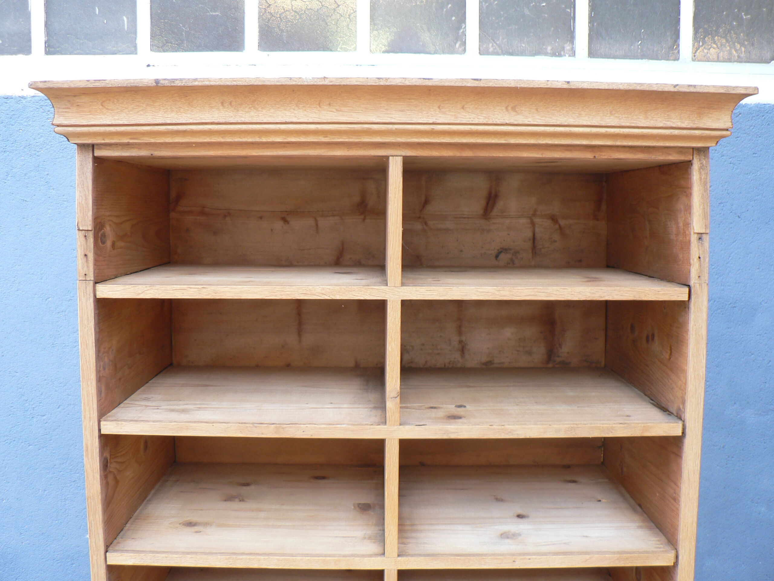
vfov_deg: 39.7
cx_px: 387
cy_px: 290
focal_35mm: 36
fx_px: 805
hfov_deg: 51.4
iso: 80
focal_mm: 6
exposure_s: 1/40
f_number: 2.8
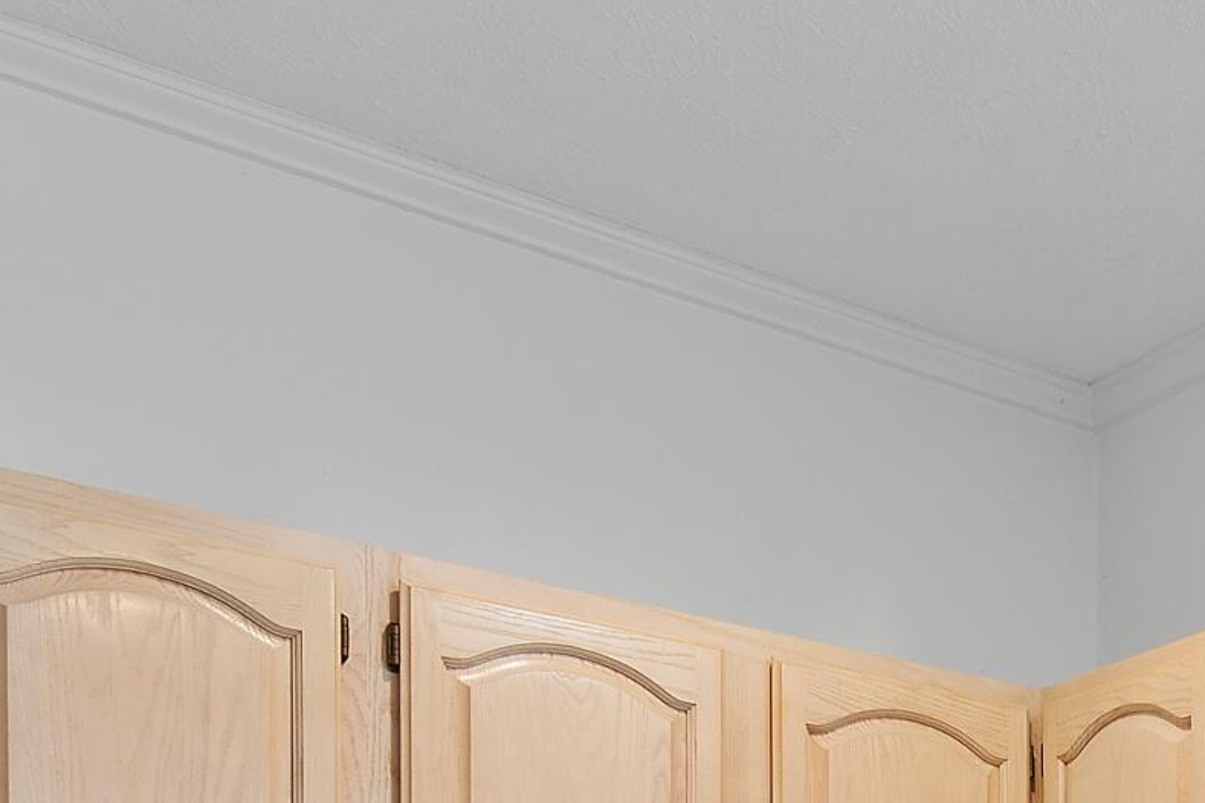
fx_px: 1908
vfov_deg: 19.6
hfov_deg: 30.9
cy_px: 1305
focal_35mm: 57
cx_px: 1353
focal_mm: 10
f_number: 4.5
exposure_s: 1/2
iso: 100
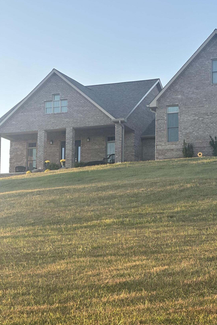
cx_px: 148
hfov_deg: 13.9
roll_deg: -1.2
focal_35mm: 98
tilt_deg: +7.6
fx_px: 886
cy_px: 195
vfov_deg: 20.8
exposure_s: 1/112
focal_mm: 9
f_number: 2.8
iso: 32
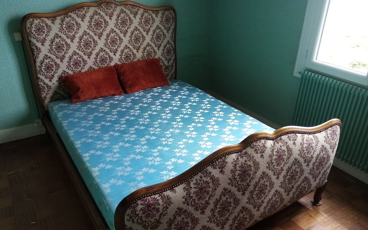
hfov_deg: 66.5
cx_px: 182
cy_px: 136
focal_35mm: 28
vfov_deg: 44.3
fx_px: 281
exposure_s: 1/33.3
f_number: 1.8
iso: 115
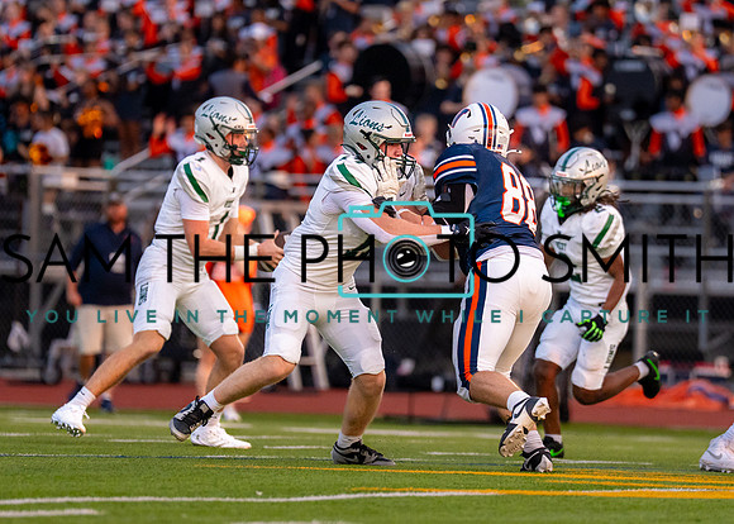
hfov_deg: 5.2
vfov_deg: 3.7
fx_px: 8055
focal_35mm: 386
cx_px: 400
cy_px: 241
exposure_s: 1/2500
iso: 1250
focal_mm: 200
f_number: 2.8
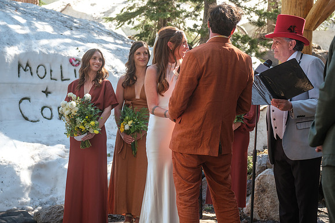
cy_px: 112
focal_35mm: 75
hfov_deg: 27.0
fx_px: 698
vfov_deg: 18.2
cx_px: 168
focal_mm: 50
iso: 400
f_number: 3.6
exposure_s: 1/250
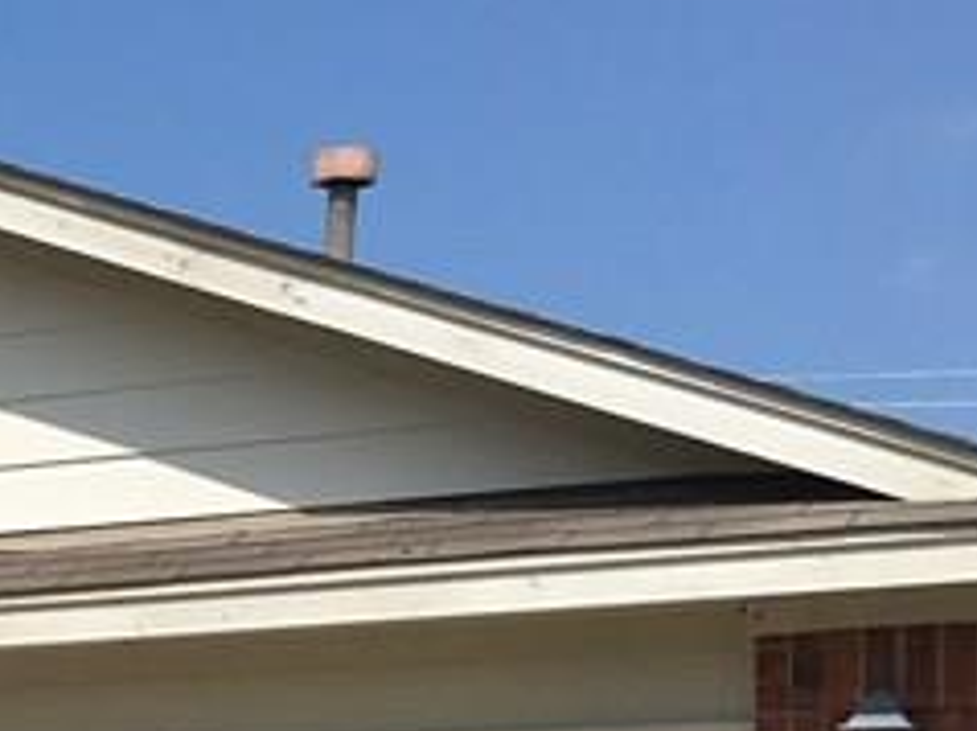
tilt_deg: +2.4
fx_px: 3524
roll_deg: -1.2
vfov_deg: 11.6
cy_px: 916
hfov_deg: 14.1
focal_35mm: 125
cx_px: -731
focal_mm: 4.15
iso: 25
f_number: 2.2
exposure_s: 1/3344
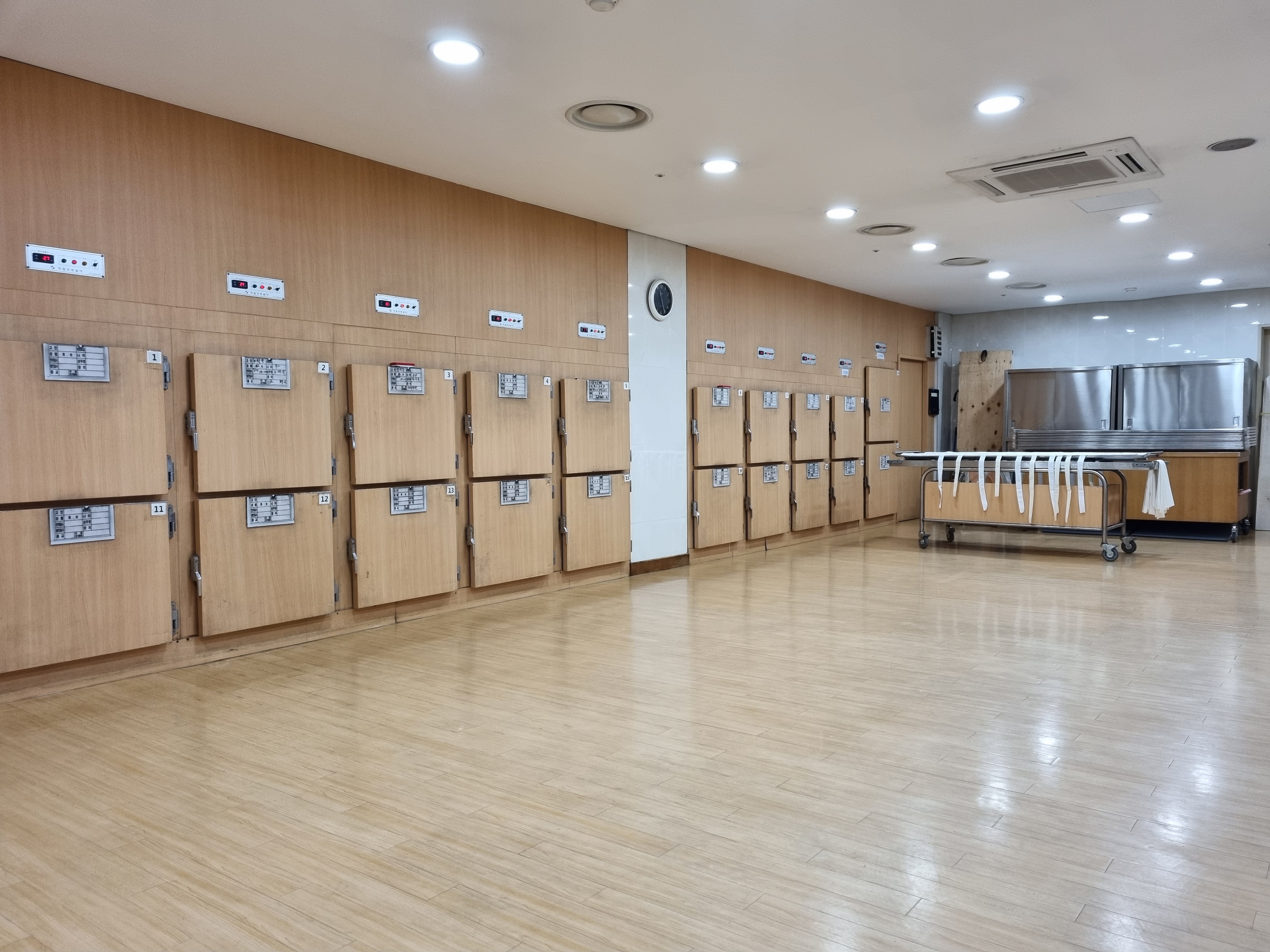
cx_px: 635
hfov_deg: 67.3
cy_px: 476
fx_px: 954
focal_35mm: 26
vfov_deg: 53.1
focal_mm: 5.4
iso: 250
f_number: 1.8
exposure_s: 1/120
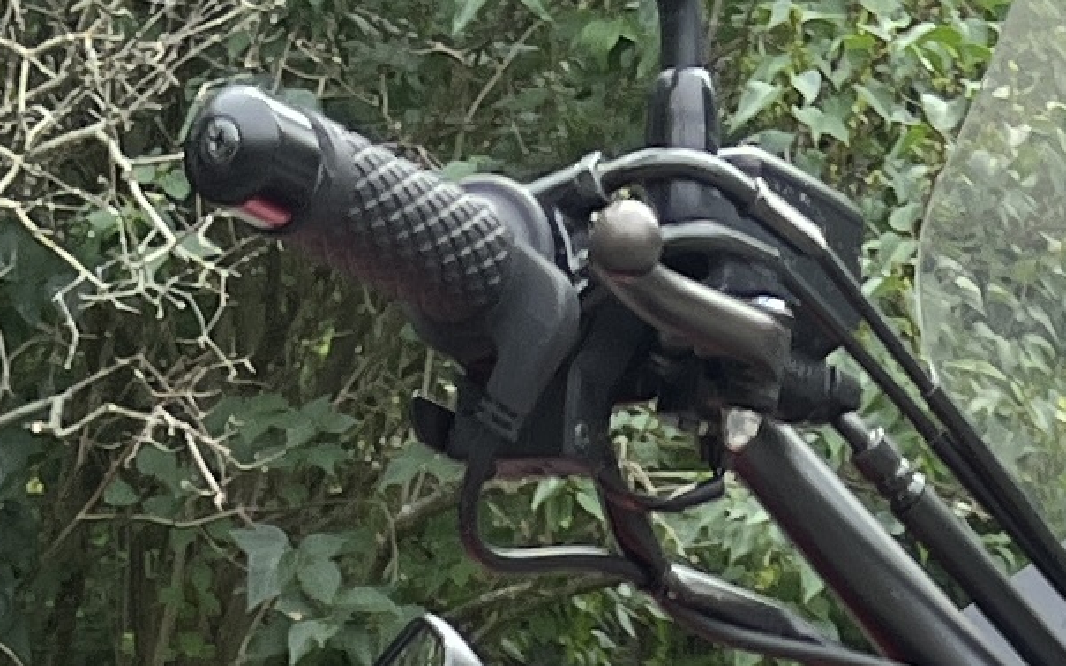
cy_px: 2410
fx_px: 5344
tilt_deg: -13.9
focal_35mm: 184
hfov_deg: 11.4
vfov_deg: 6.2
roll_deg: -1.6
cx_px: 228
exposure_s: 1/827
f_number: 1.5
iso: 50
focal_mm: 5.7
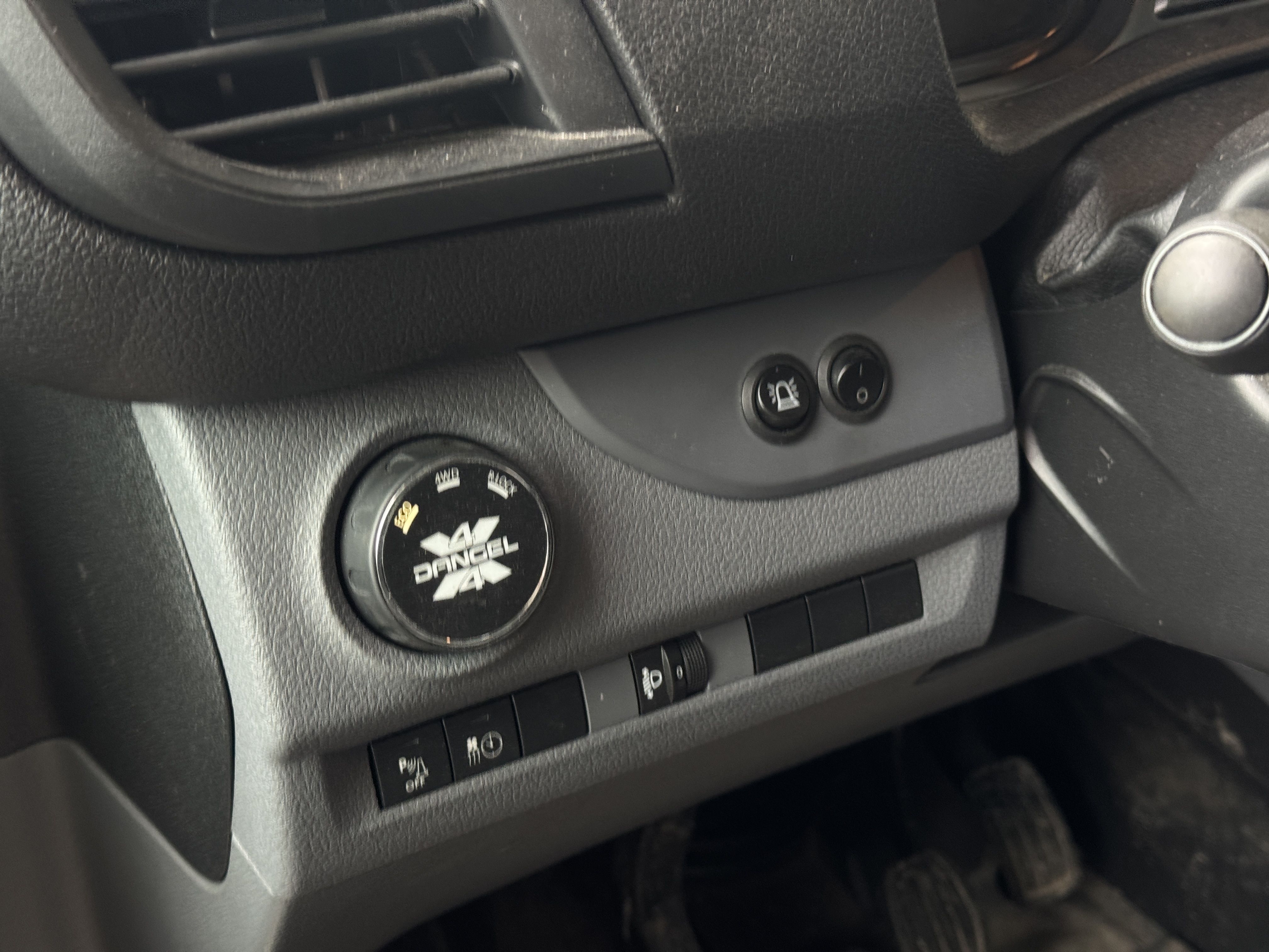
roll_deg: -3.2
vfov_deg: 30.3
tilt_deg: -36.6
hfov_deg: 39.7
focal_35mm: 48
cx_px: 634
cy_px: 476
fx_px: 1760
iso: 200
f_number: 1.78
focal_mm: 6.76
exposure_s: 1/60
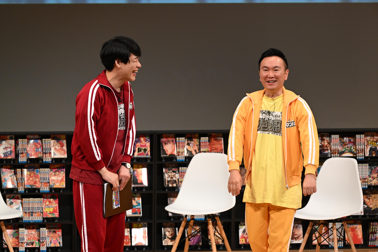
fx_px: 3675
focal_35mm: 350
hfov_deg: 5.9
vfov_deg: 3.9
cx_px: 189
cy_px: 126
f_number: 7.1
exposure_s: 1/160
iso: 2500
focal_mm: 350
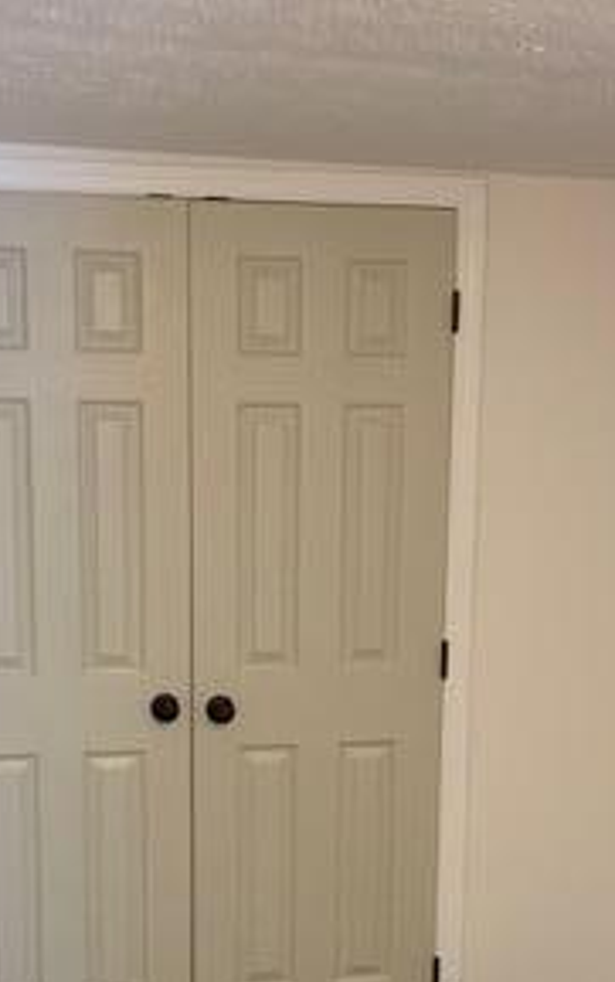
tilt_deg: -11.4
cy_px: 785
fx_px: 1633
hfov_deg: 21.3
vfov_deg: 32.5
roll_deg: +0.0
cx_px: 272
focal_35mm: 61
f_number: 1.8
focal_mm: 4.25
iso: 250
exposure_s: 1/60
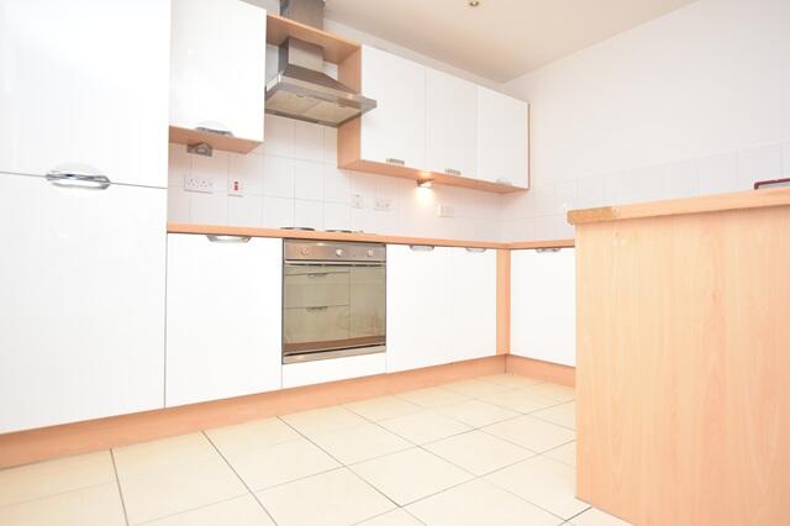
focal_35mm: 20
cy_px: 263
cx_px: 395
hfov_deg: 85.5
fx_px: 428
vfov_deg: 63.2
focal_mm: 13
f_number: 5
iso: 800
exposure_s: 1/100
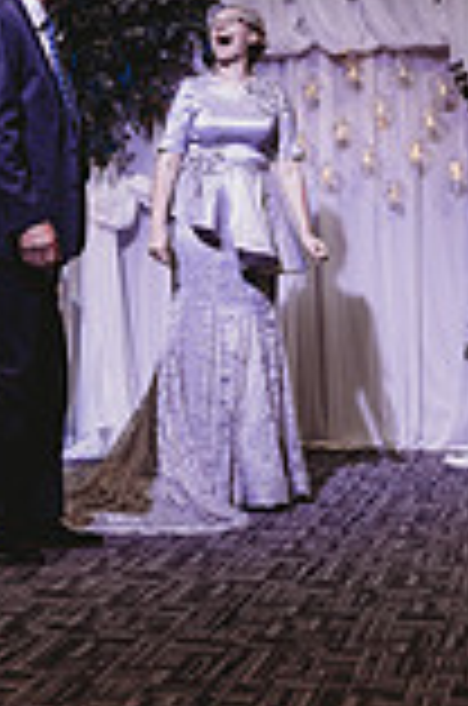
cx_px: 212
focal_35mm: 69
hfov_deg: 19.6
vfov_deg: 28.0
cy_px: 49
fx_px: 1351
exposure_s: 1/125
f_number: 2.2
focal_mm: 24
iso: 400
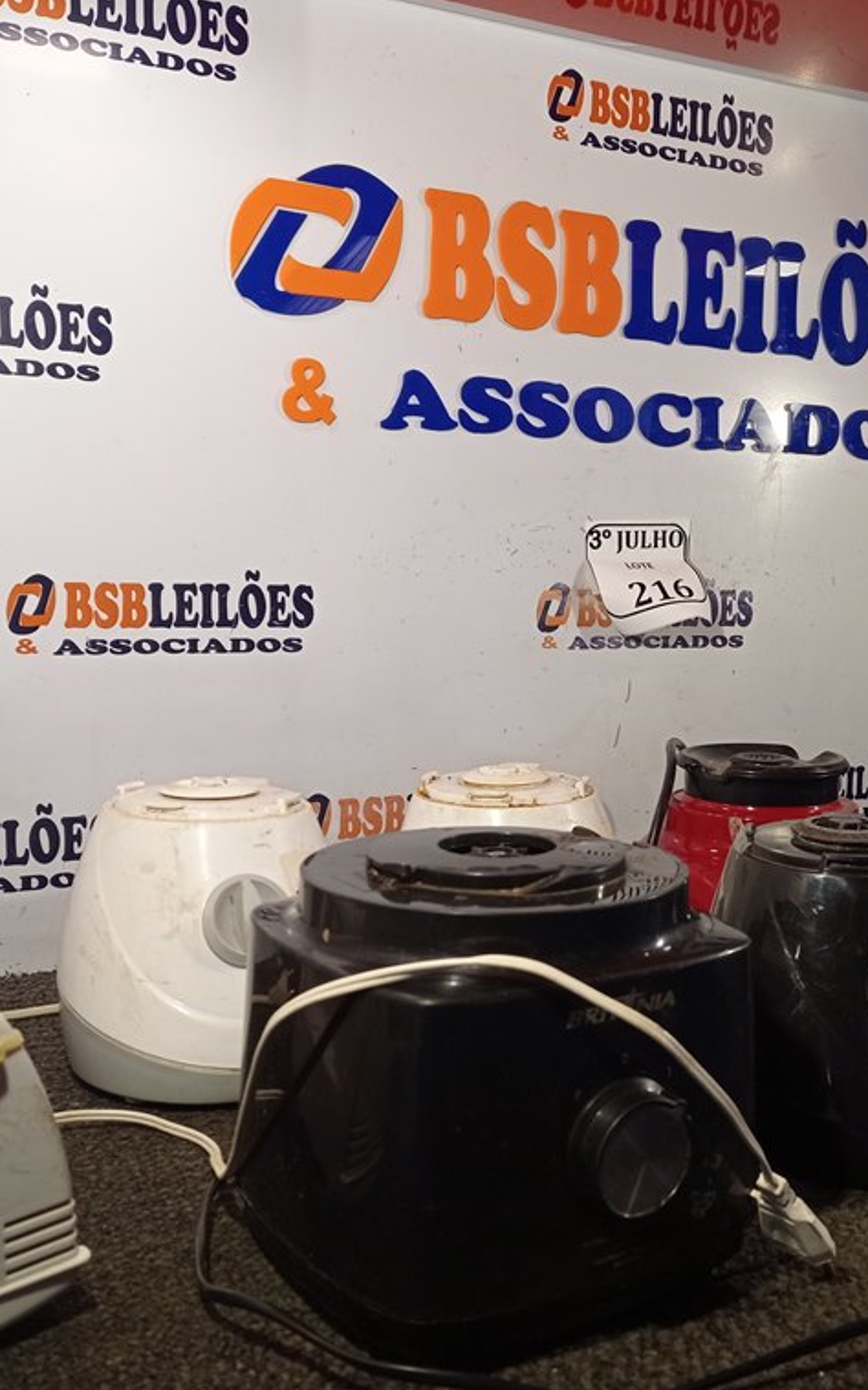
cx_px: 586
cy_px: 698
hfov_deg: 31.7
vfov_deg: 49.3
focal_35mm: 40
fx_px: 1515
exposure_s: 1/120
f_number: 1.79
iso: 101
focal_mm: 4.7
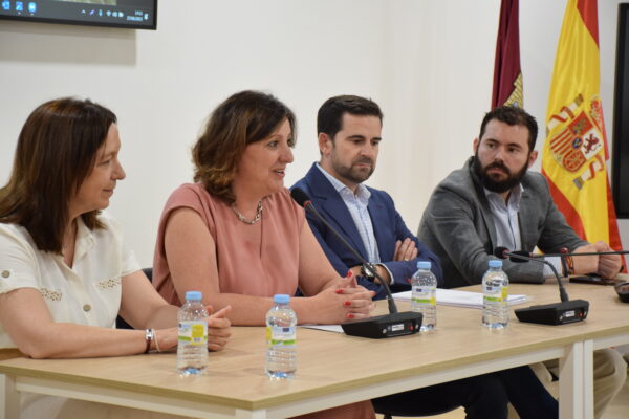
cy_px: 210
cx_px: 314
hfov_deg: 21.9
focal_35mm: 93
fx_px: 1625
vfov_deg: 14.7
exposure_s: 1/80
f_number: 5
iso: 1600
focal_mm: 62
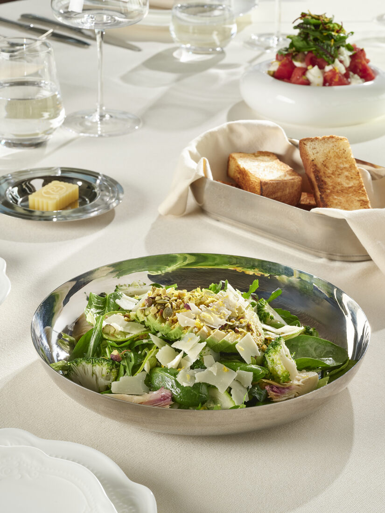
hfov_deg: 17.0
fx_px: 1290
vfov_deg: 22.5
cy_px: 256
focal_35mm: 87
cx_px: 192
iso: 800
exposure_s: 1/125
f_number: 16
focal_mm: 110
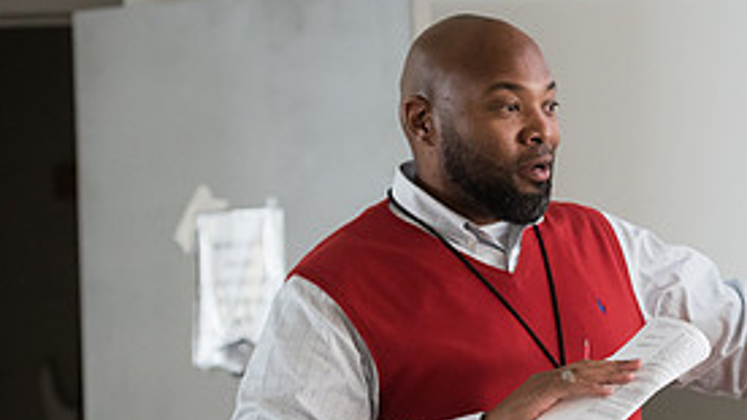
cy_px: 267
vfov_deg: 6.1
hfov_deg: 10.8
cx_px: 766
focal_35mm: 198
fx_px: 3920
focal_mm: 90
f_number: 3.2
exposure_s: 1/320
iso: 2500
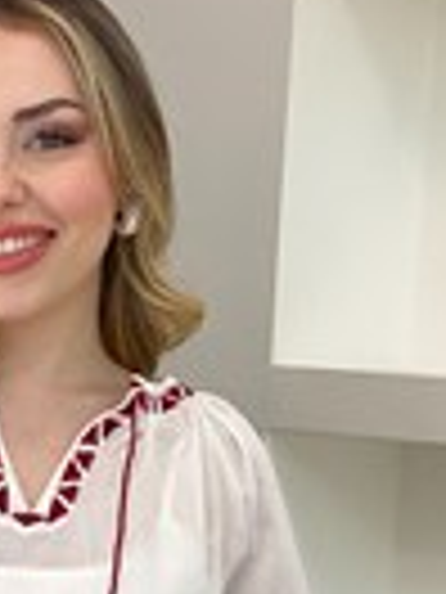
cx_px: -126
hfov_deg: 9.0
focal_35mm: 163
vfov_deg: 11.9
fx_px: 2800
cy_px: 646
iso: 32
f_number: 2
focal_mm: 6
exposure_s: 1/100
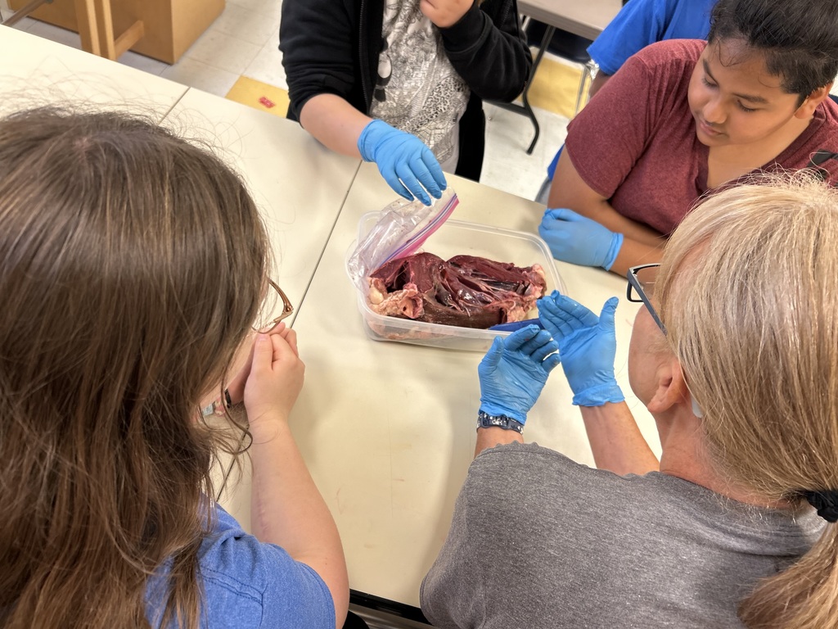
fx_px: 629
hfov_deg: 67.3
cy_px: 314
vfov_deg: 53.1
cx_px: 419
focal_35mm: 26
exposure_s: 1/120
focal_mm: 5.7
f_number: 1.5
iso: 125
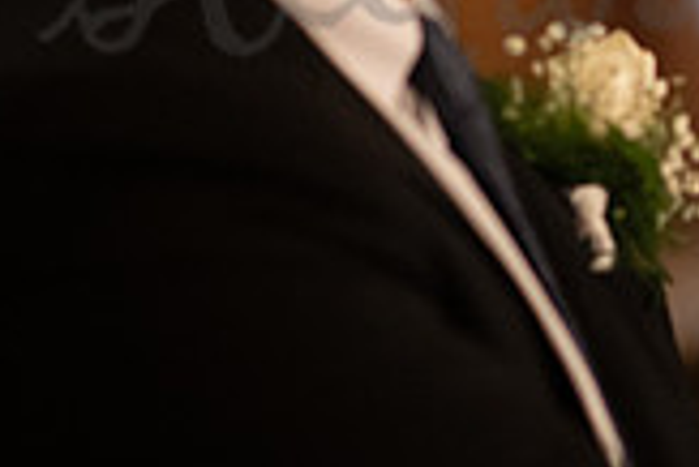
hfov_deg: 6.7
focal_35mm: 302
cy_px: -43
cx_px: 1196
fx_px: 5869
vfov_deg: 4.6
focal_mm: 85
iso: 2500
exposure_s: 1/200
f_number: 1.4
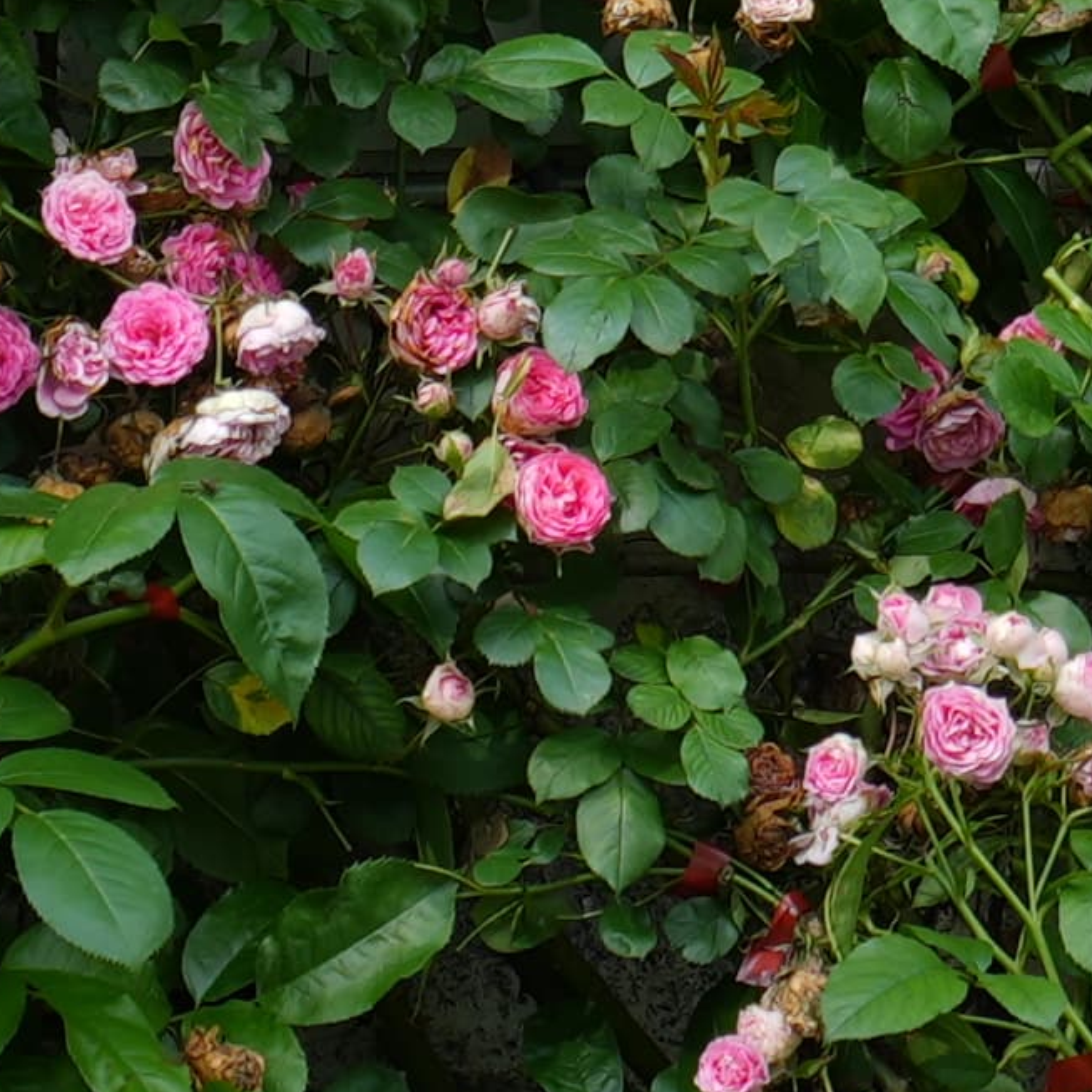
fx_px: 15632
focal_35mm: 438
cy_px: -1085
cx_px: 1527
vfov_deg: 4.0
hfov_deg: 4.0
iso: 50
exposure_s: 1/80
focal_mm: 48
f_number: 5
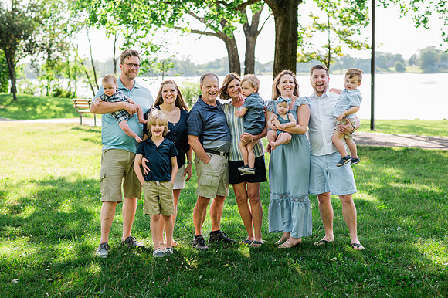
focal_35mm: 58
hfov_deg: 34.5
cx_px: 224
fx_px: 721
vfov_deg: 23.4
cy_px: 149
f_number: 2.8
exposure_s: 1/500
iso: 200
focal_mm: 58
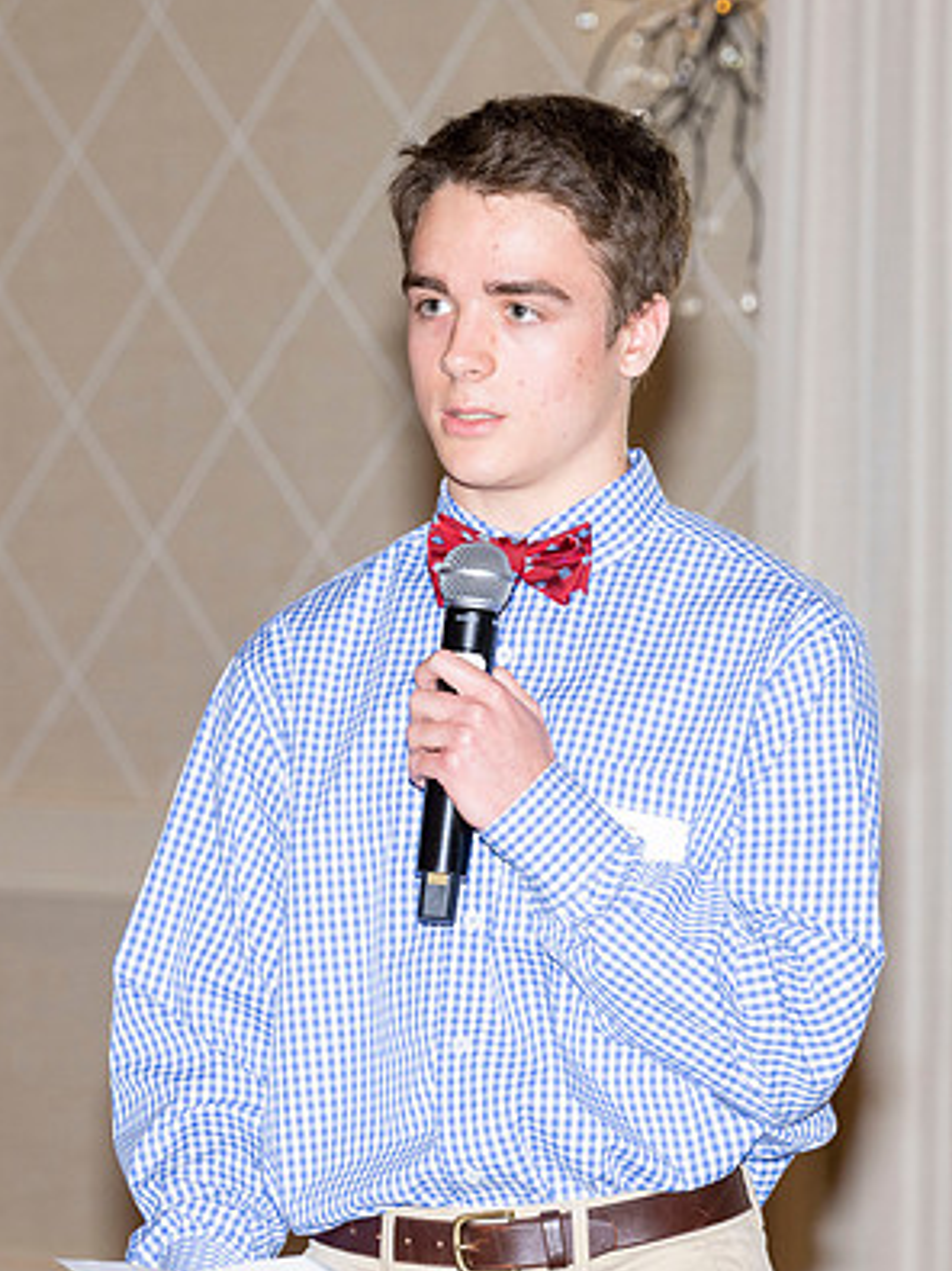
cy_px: 586
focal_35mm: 197
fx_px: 7228
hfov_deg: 7.5
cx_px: 369
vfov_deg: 10.0
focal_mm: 120
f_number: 5.6
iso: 1000
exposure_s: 1/100
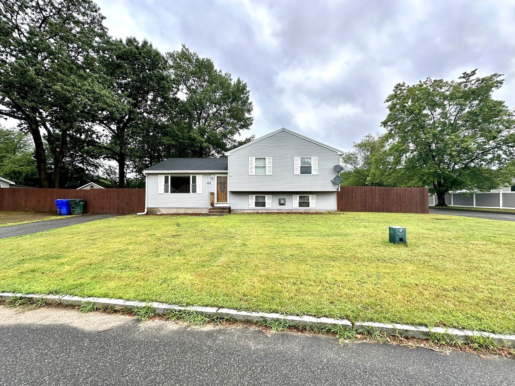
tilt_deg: +1.8
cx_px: 258
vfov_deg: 85.7
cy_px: 193
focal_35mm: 14
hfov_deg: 102.1
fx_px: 208
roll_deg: -0.1
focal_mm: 2.22
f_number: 2.2
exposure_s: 1/396
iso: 40
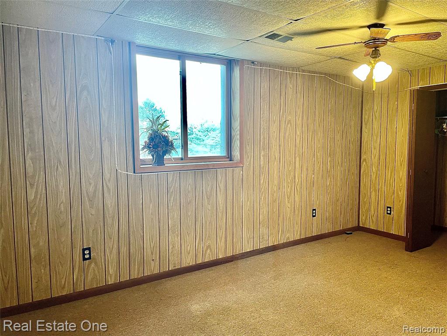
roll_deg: +0.3
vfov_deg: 53.1
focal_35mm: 26
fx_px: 336
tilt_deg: -5.1
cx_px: 224
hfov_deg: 67.3
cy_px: 168
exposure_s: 1/60
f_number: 1.6
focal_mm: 4.2
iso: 100
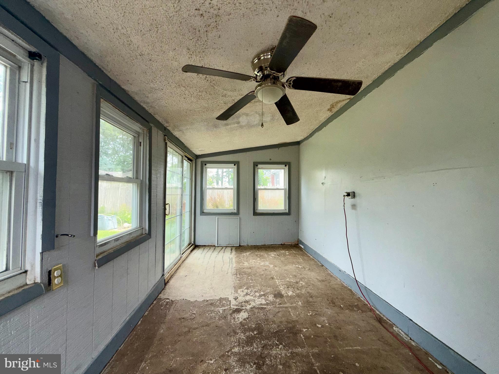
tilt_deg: +2.4
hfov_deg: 102.1
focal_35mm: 14
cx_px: 250
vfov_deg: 85.7
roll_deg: -0.5
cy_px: 187
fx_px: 202
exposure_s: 1/122
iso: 80
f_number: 2.2
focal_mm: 2.22
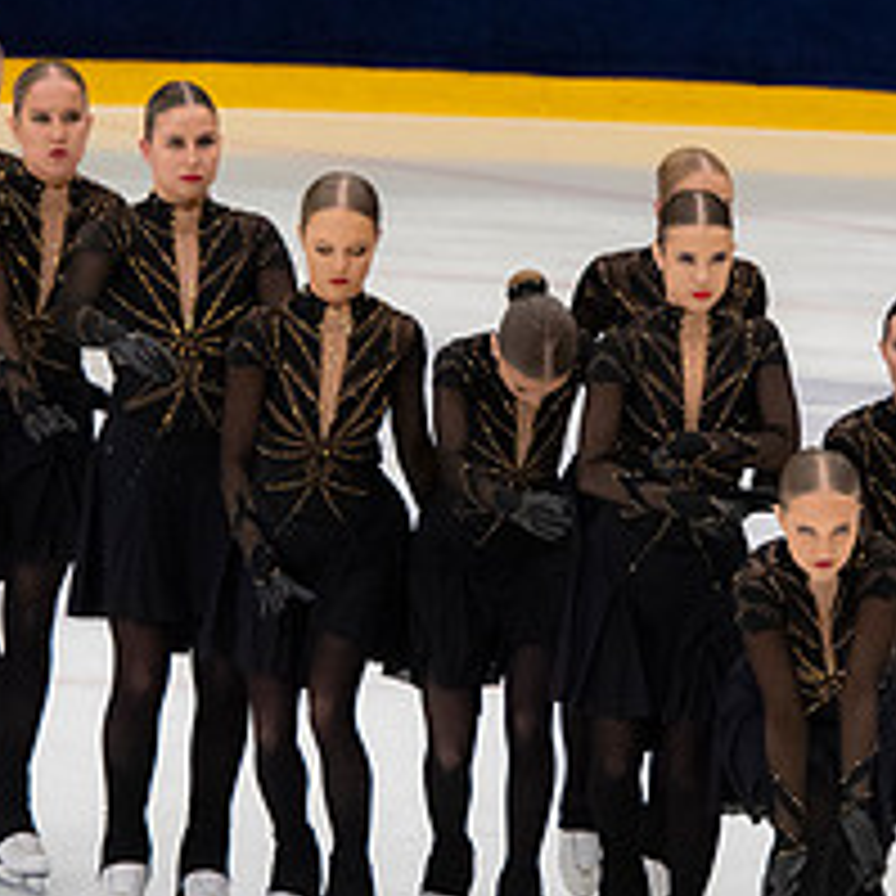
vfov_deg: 3.0
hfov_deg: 3.0
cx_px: 549
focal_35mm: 577
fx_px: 16897
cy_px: 367
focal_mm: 155
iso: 1600
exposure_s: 1/320
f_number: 5.6
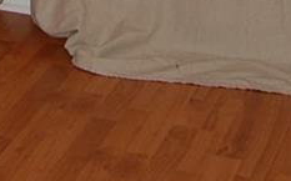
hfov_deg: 11.0
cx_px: -14
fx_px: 1497
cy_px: -444
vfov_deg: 6.1
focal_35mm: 189
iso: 360
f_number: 5.6
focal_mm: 18
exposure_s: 1/500
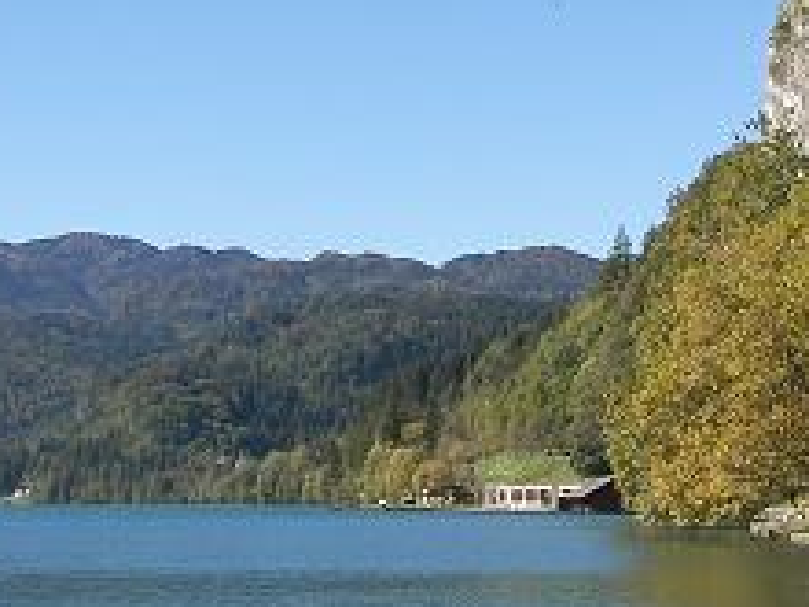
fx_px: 1987
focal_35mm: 85
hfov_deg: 22.8
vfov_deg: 17.3
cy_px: 212
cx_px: 612
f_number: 2.8
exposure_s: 1/640
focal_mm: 6
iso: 50
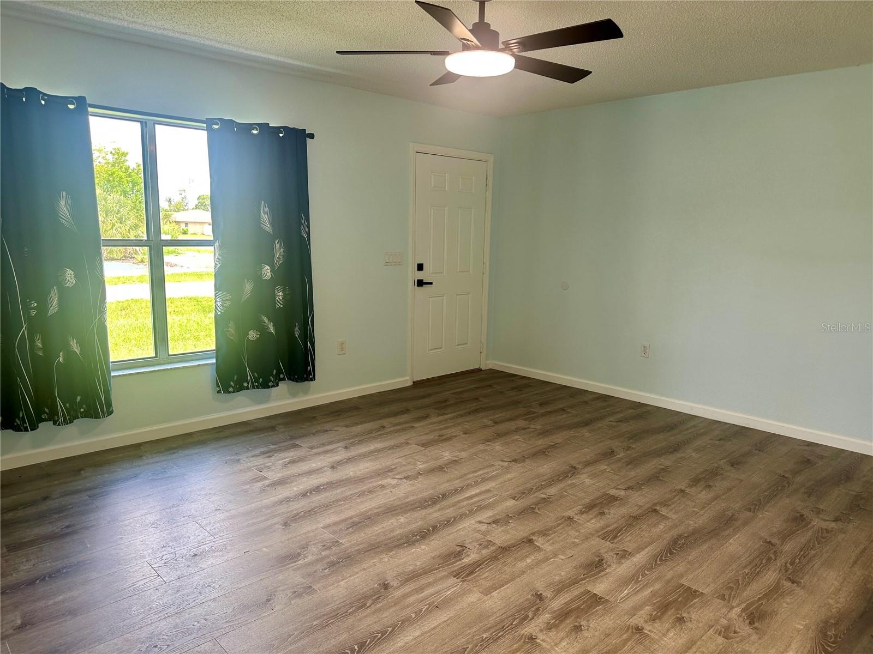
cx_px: 436
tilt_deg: -7.8
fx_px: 605
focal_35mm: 24
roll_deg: -1.0
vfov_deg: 56.8
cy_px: 327
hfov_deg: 71.6
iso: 100
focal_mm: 6.86
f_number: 1.78
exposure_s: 1/161
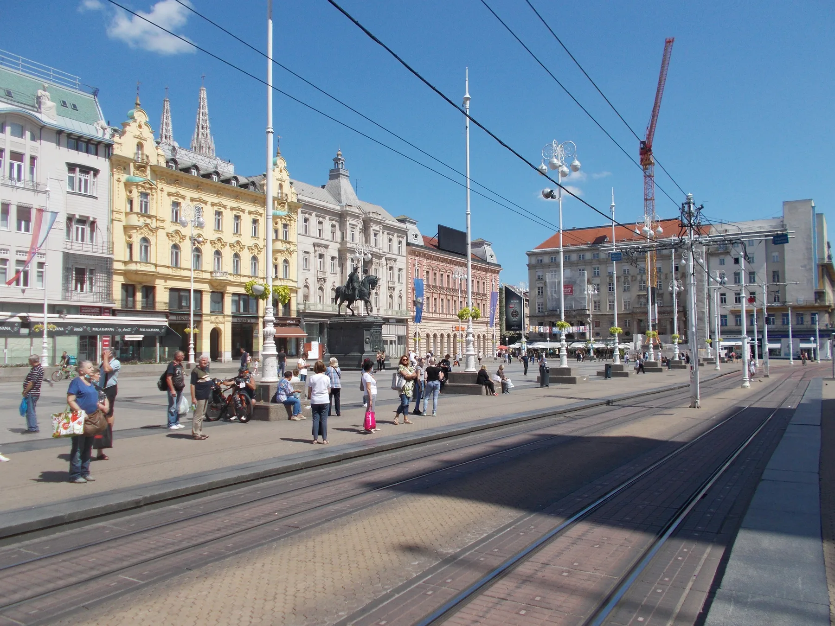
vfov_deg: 53.1
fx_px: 627
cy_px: 313
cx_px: 418
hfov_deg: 67.3
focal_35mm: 26
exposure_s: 1/200
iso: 80
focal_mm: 4.6
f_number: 8
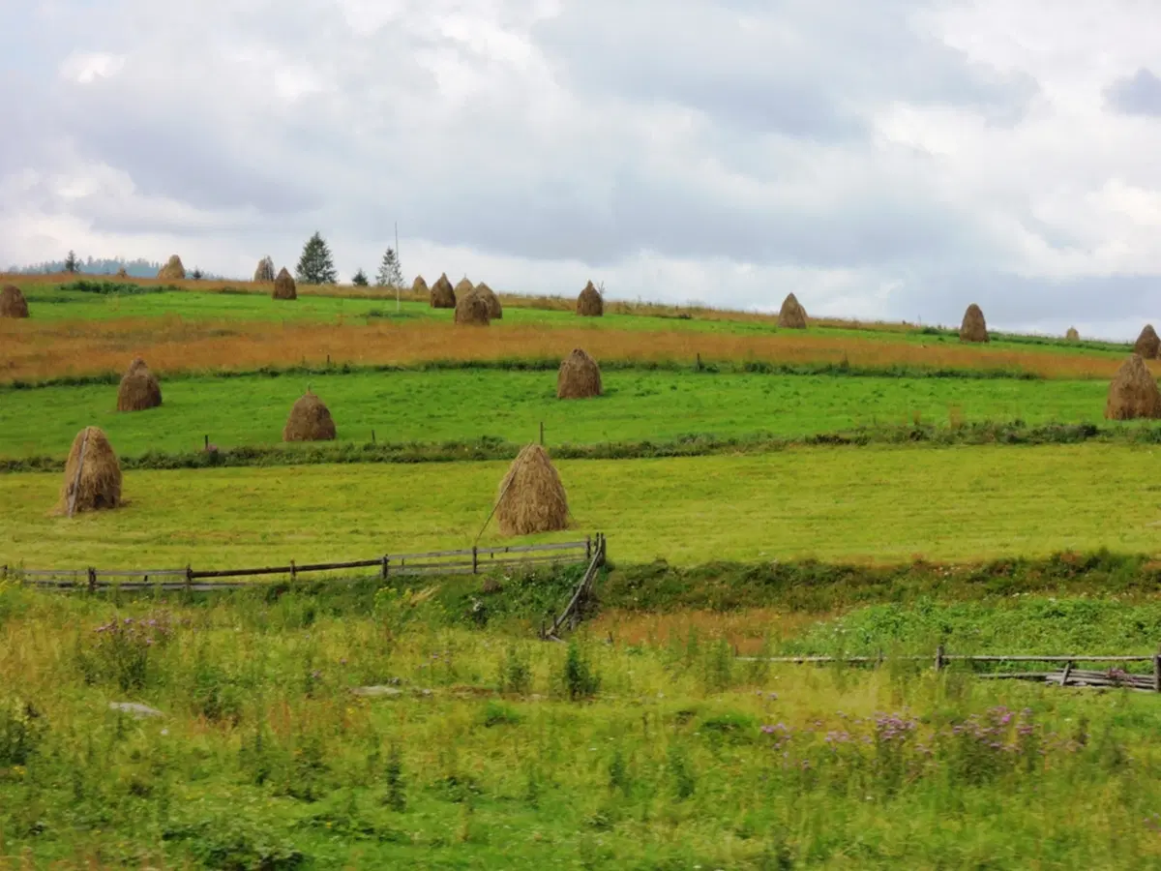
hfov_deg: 19.6
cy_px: 436
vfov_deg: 14.8
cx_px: 580
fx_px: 3354
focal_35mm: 100
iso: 100
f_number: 4.9
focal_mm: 17.9
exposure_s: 1/400
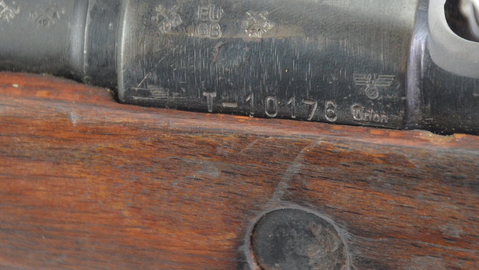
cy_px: 64
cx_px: 277
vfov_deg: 3.5
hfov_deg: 6.2
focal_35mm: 350
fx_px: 4444
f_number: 5.6
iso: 1600
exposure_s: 1/125
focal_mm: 135
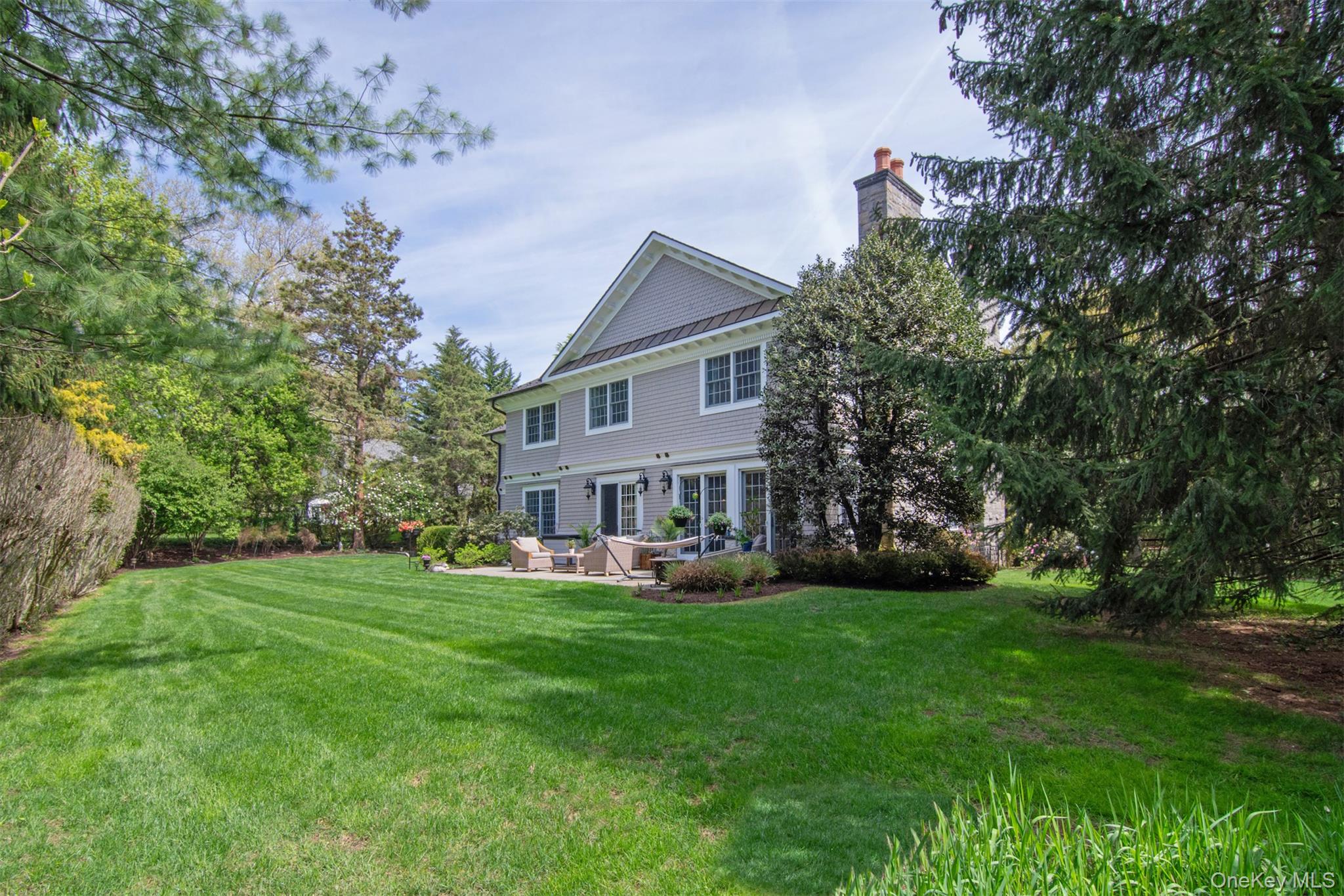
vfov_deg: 72.0
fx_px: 616
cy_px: 448
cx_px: 672
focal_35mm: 16
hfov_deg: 95.0
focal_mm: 11
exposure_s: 1/250
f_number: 11
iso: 400
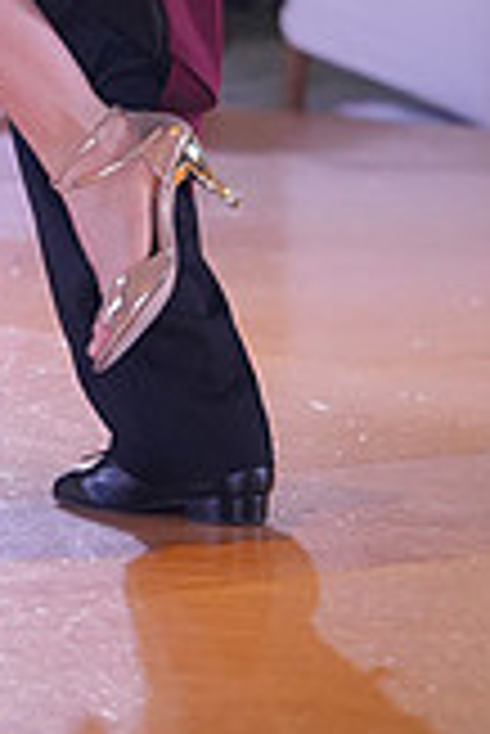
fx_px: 12366
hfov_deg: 2.3
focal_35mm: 607
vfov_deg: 3.4
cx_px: -200
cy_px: -464
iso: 4000
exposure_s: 1/500
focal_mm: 171
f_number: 3.5
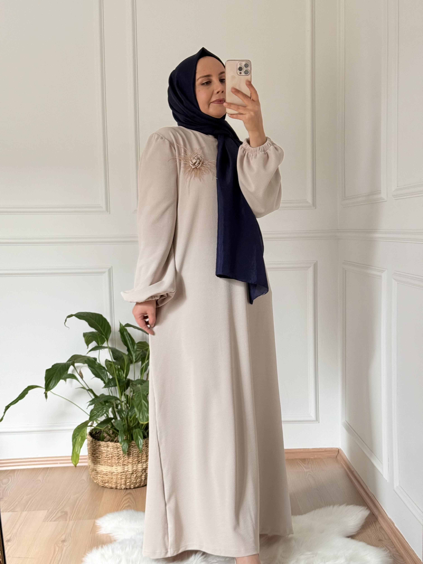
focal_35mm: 48
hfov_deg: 30.3
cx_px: 212
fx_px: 782
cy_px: 282
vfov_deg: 39.7
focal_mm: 6.76
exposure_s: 1/89
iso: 100
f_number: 1.78
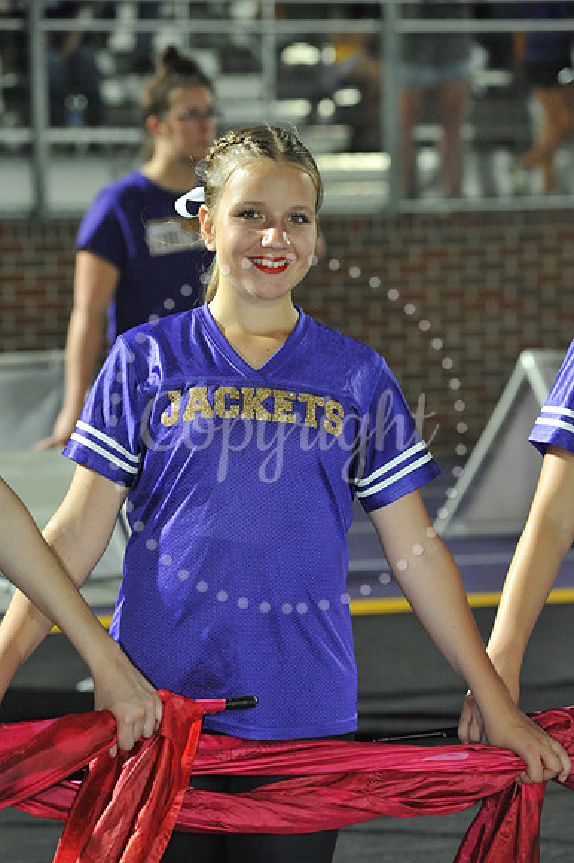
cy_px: 432
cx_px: 287
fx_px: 3232
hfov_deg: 10.1
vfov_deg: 15.2
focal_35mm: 135
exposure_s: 1/250
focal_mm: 135
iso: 4000
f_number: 5.6
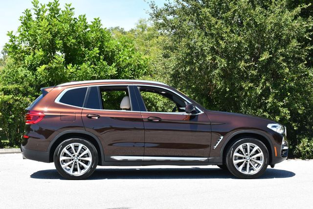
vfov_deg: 19.5
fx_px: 609
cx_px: 156
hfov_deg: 28.8
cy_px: 104
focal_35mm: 70
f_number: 7.1
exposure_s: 1/250
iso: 200
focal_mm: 35
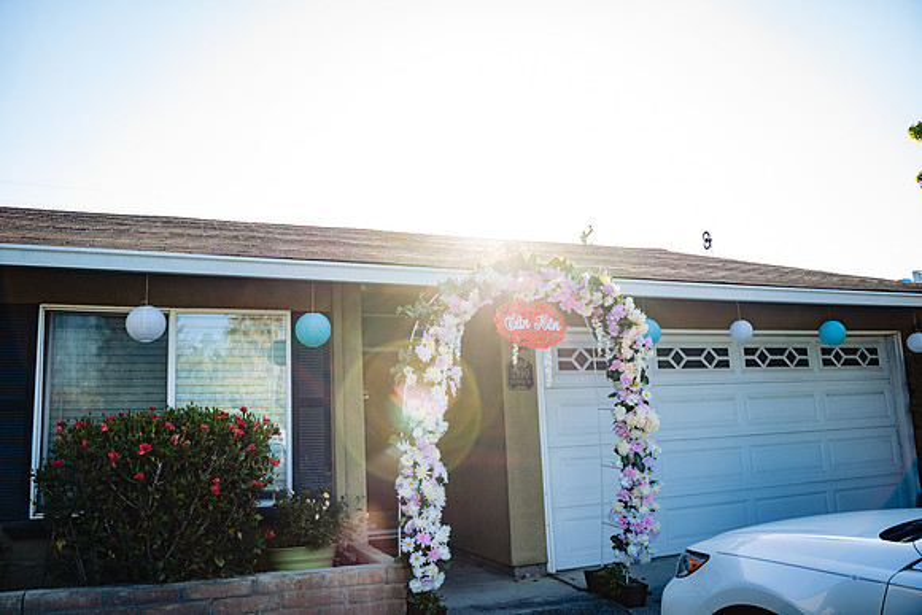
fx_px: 717
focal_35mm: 28
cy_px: 308
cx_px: 461
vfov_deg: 46.4
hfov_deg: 65.5
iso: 100
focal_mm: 28
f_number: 4.5
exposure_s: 1/200
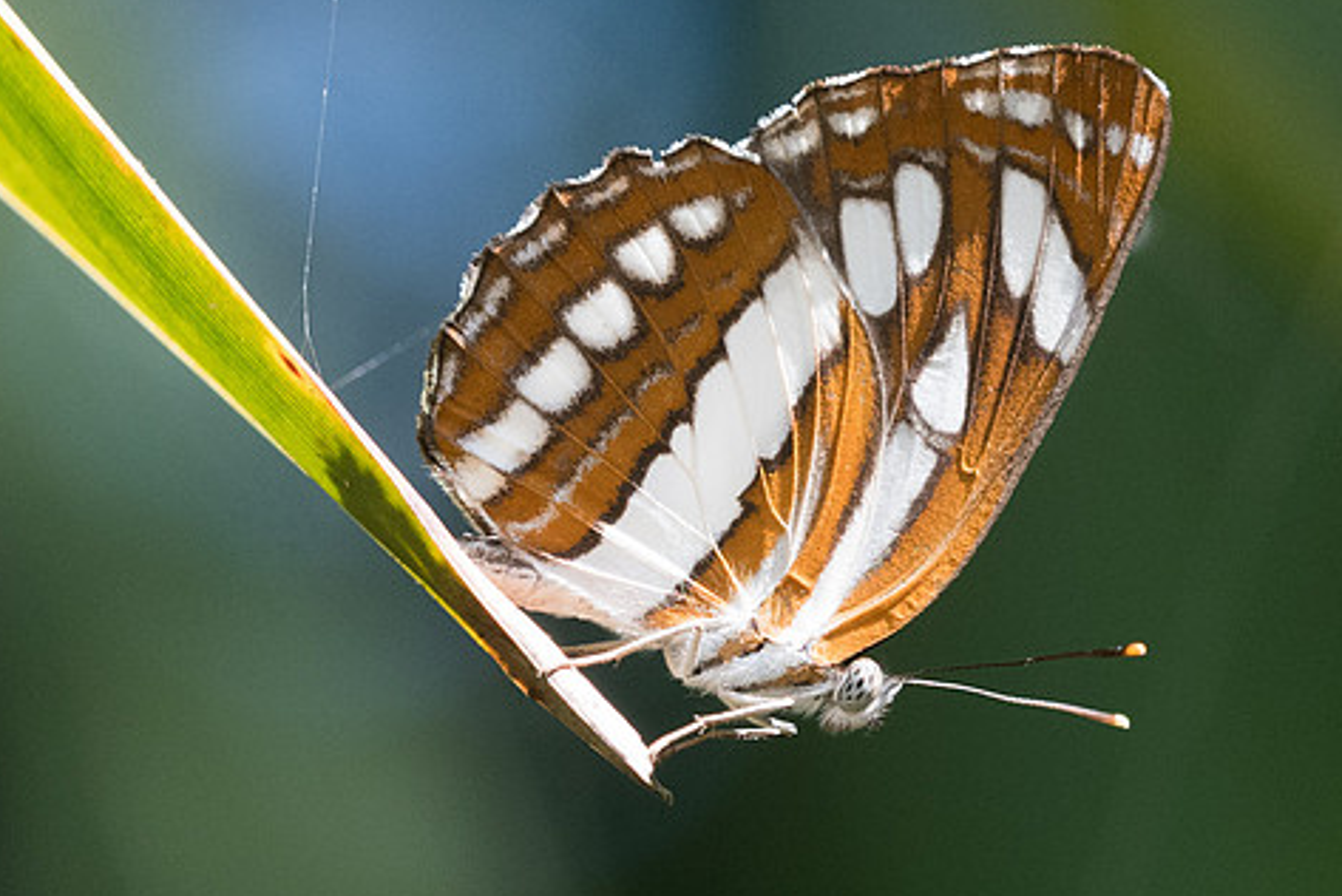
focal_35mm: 635
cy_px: 509
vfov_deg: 2.2
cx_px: 775
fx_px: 23685
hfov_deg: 3.2
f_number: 8
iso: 800
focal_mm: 150
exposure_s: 1/640
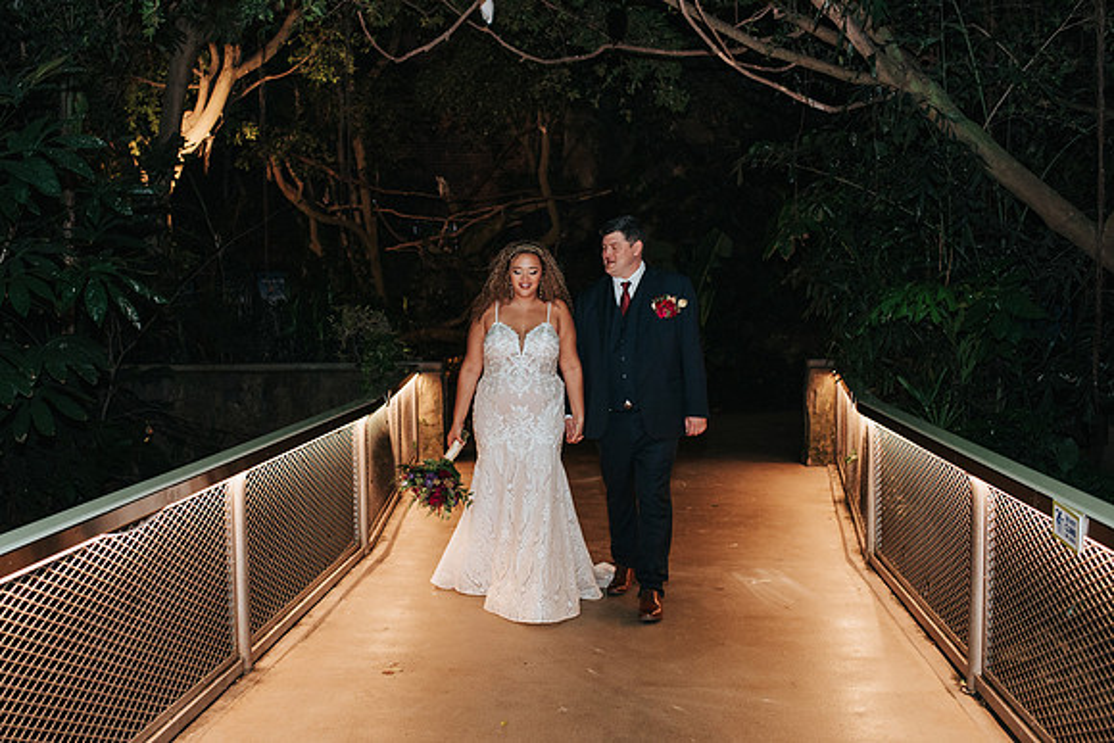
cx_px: 490
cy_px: 371
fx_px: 1226
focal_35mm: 40
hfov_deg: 48.8
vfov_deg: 33.7
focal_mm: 35
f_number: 2.8
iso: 1000
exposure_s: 1/200
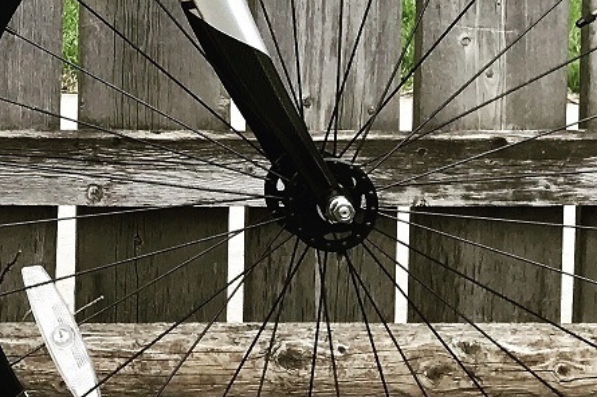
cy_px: -262
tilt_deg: +0.4
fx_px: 2187
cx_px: -283
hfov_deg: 14.5
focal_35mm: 132
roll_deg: -0.3
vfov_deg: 9.9
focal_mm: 3.99
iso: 20
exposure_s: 1/833
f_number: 1.8
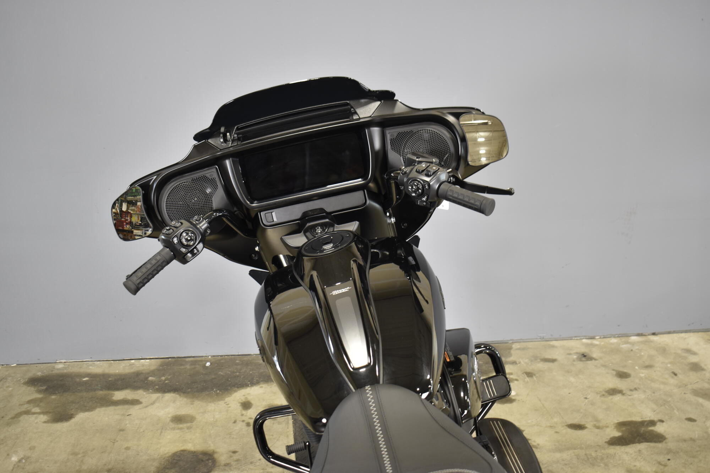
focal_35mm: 38
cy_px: 236
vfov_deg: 35.5
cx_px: 355
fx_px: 739
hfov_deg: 51.3
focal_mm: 25
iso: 400
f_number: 4
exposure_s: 1/13
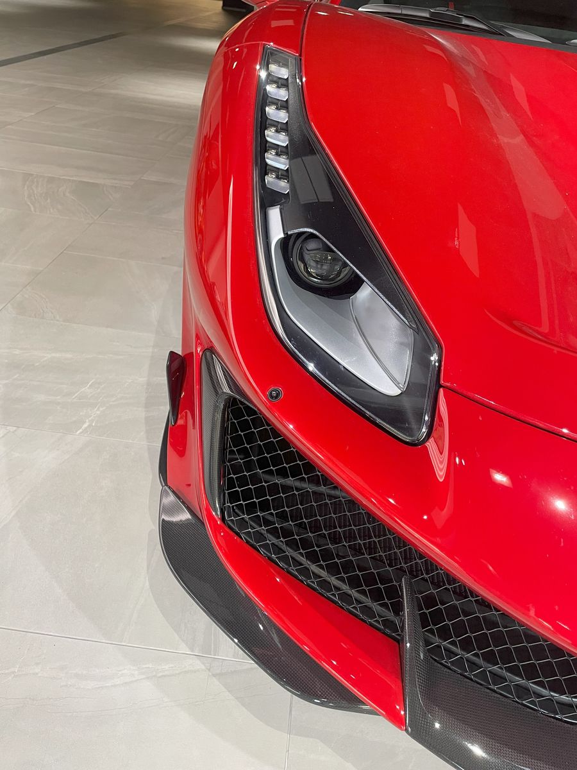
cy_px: 385
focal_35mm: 26
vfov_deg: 67.3
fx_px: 578
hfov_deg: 53.1
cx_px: 288
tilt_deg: -33.7
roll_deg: -6.8
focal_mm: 4.2
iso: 160
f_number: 1.6
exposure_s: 1/50
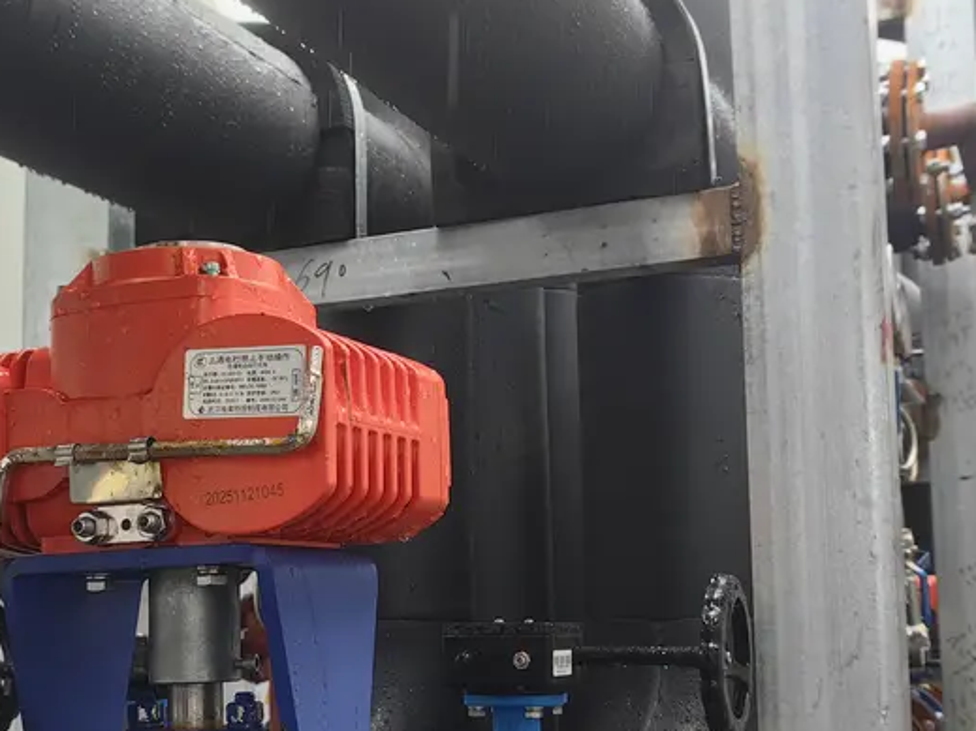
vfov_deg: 27.9
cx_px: 363
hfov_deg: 36.6
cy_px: 449
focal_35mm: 52
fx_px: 1466
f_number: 2
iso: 50
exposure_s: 1/153
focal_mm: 5.75
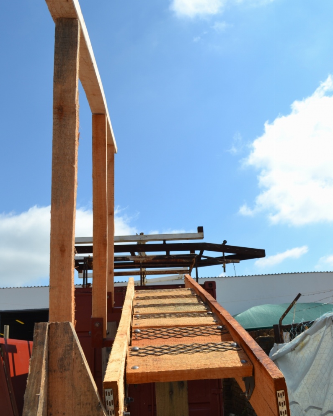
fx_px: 419
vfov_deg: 52.8
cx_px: 167
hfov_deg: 43.4
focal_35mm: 34
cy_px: 213
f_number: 9
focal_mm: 20
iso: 100
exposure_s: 1/320
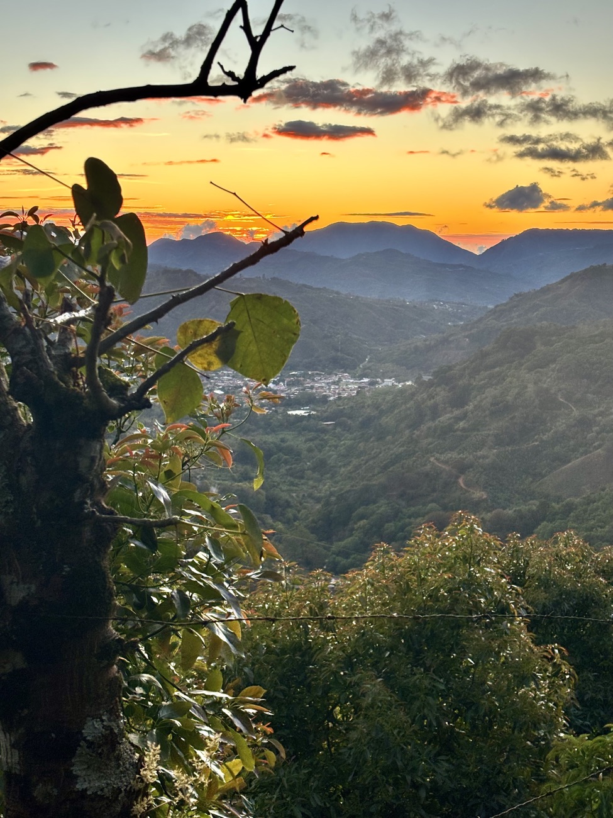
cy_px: 409
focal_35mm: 52
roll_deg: -0.4
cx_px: 306
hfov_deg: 28.0
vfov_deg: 36.8
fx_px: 1228
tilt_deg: -9.0
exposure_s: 1/214
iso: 32
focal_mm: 5.96
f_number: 1.6
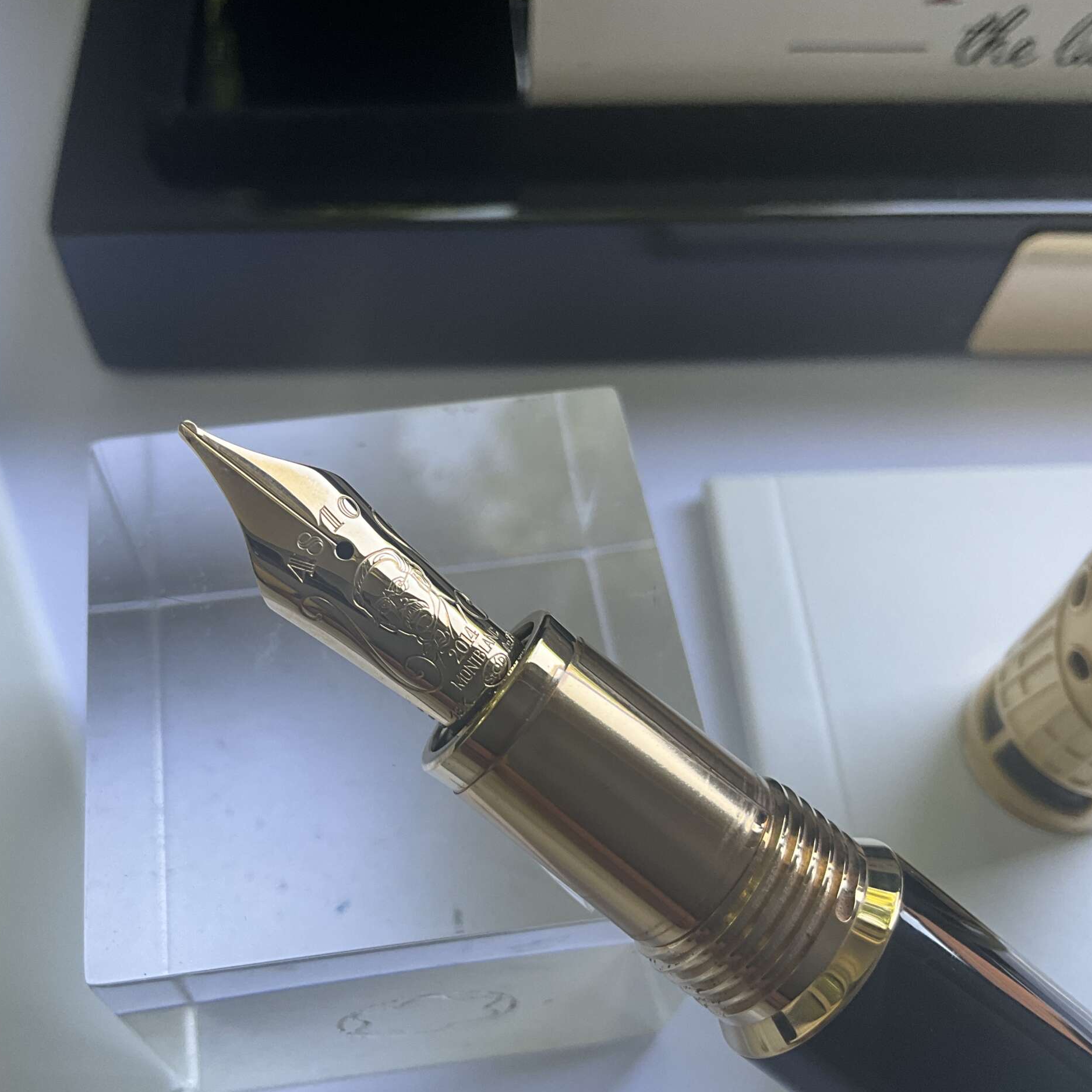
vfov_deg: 47.2
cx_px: 448
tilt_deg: -59.4
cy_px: 553
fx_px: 1249
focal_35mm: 35
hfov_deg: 47.0
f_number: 1.8
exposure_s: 1/122
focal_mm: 3
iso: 40
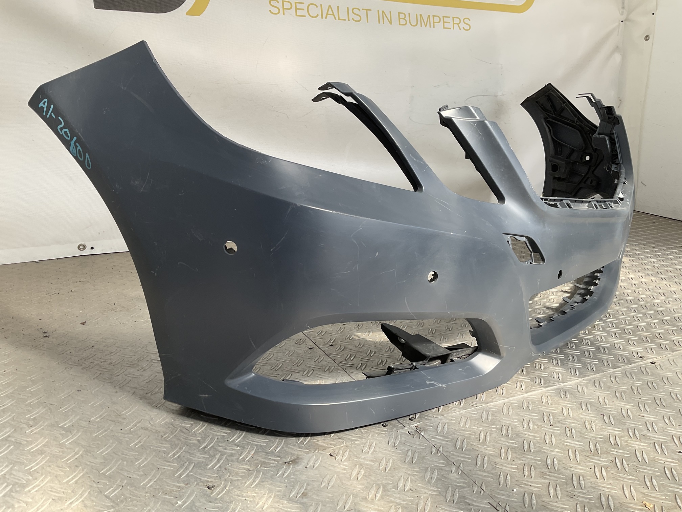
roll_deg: -3.4
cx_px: 341
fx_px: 571
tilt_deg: -16.1
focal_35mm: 29
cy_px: 256
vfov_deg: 48.2
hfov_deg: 61.7
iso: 16
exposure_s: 1/333
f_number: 1.8
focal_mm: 3
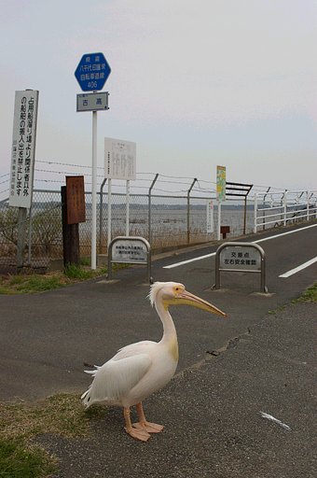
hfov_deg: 31.8
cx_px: 158
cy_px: 239
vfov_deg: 46.5
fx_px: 556
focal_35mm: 42
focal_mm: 28
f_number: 6.7
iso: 200
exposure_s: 1/750
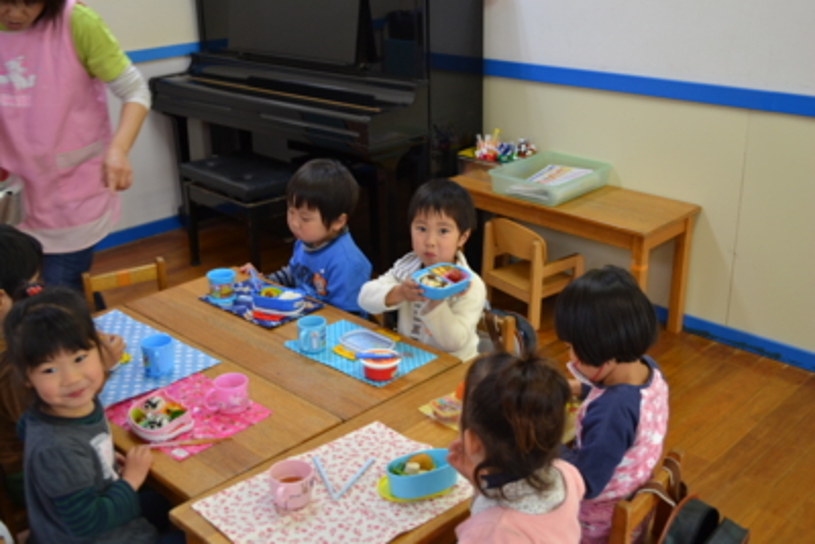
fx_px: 883
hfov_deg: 49.5
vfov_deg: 34.2
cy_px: 272
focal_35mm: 39
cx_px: 408
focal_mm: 26
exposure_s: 1/30
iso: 400
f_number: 4.2
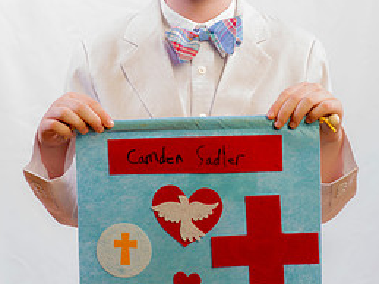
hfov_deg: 16.8
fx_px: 1280
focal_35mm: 117
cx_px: 204
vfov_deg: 12.6
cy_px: 79
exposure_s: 1/160
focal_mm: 70
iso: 100
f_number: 7.1
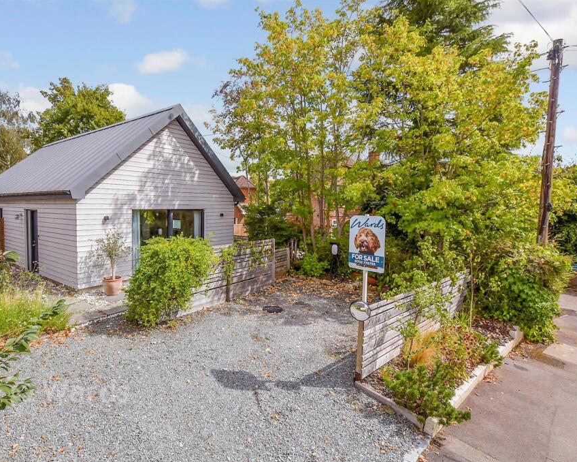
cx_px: 237
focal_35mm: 17
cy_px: 232
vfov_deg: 77.0
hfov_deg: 88.8
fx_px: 290
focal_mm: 10
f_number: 8
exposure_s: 1/1250
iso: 400
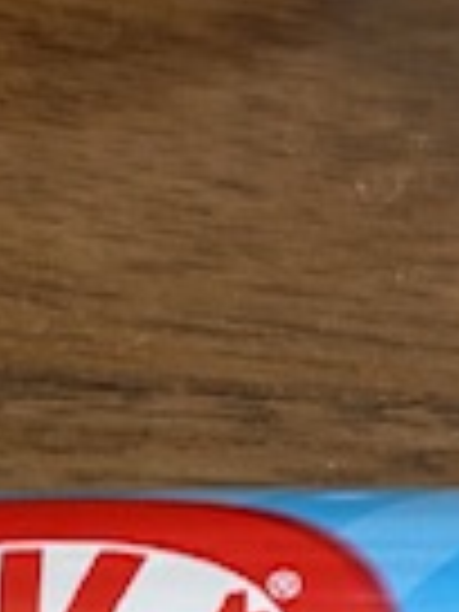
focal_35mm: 122
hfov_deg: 12.1
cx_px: 284
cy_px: 832
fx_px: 2157
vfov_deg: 15.3
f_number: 1.8
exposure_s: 1/50
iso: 160
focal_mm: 4.25
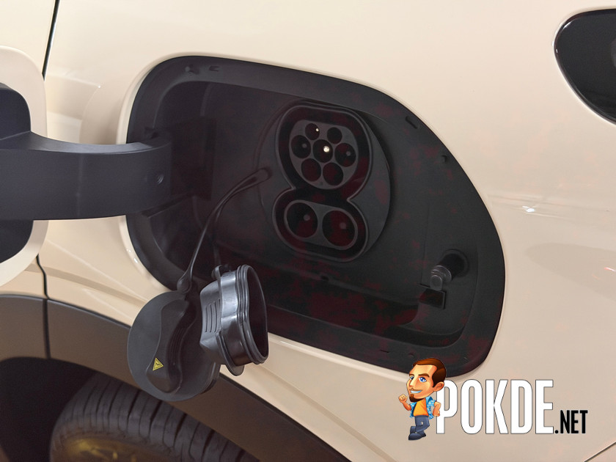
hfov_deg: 39.7
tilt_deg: -37.7
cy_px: 231
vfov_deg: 30.3
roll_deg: +7.9
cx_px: 308
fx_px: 854
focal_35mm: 48
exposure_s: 1/25
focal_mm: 6.76
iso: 500
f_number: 1.78
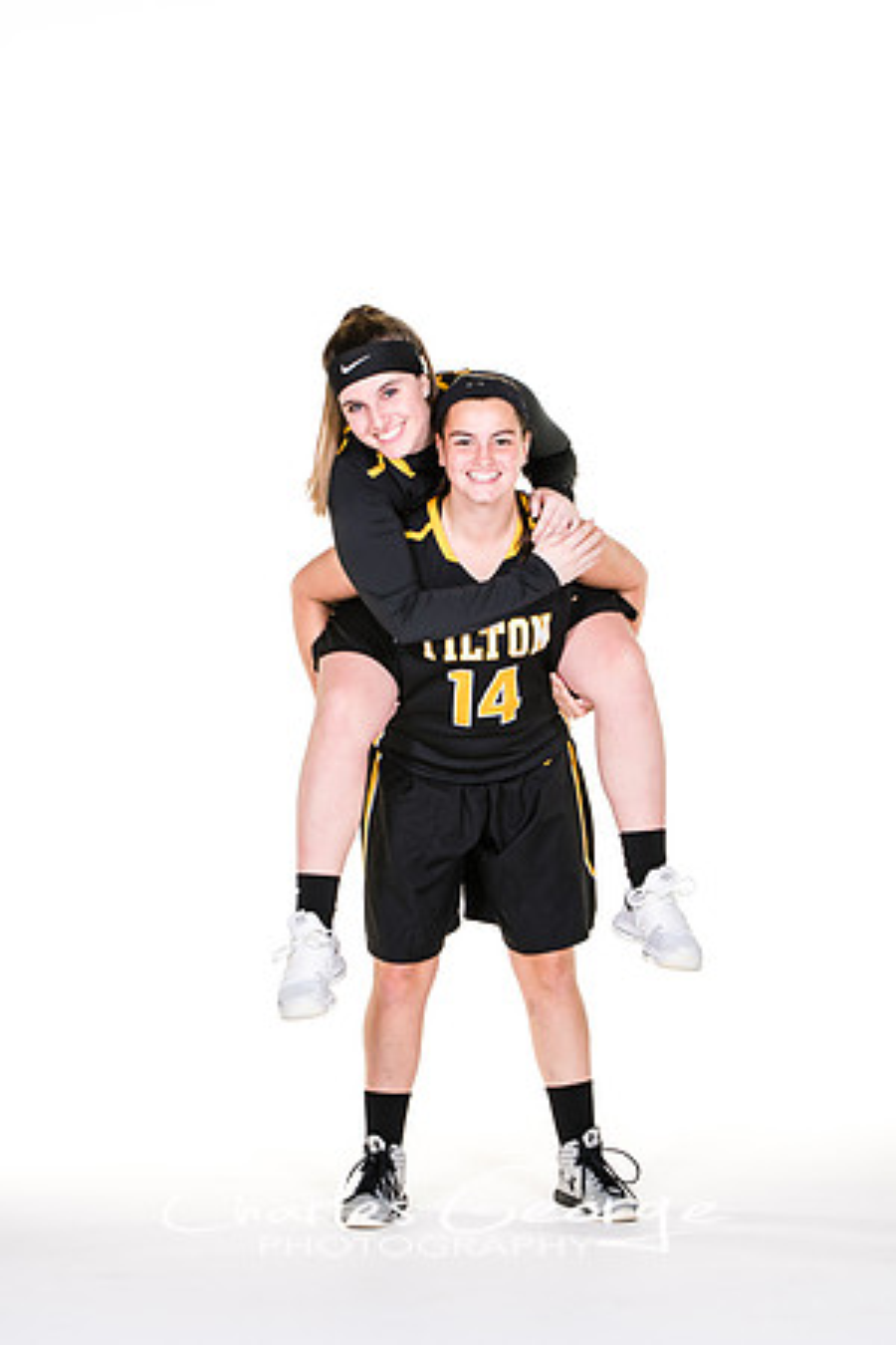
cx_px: 448
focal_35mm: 123
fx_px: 4592
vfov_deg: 16.7
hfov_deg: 11.1
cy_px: 672
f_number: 6.3
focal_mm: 82
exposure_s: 1/160
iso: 200
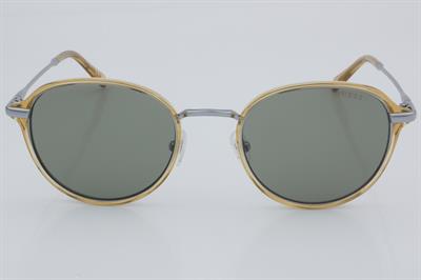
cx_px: 210
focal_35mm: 82
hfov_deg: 24.6
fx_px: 964
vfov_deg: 16.5
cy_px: 140
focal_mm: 55
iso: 100
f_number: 32
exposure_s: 1/4
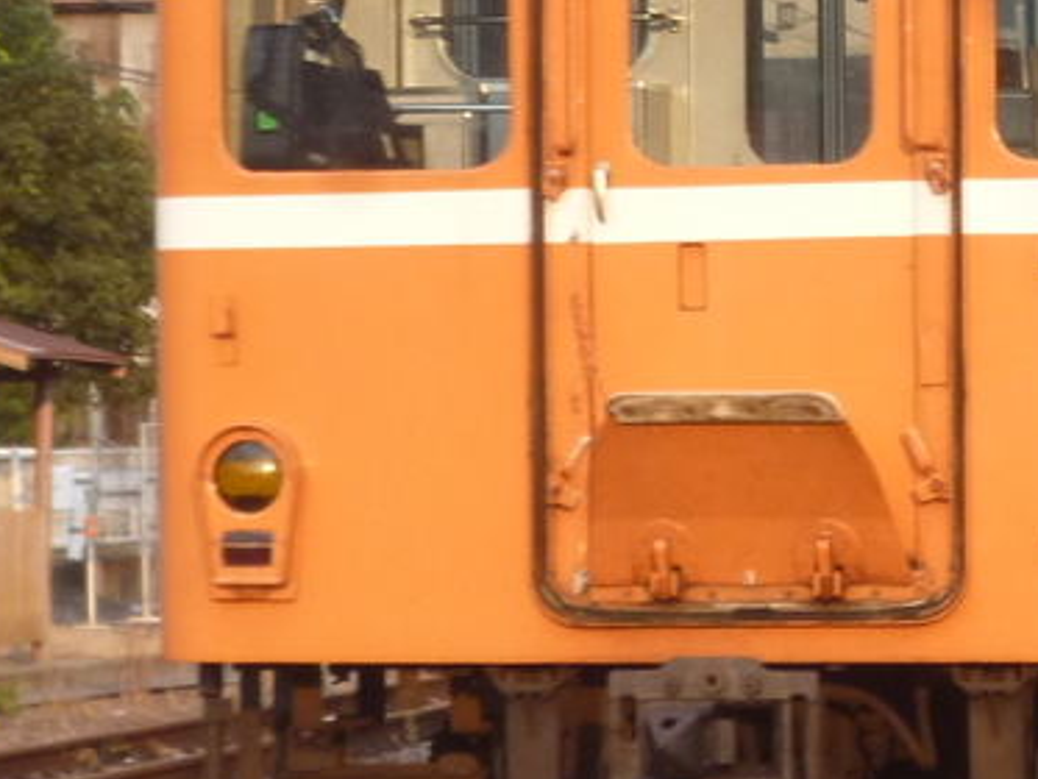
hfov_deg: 7.0
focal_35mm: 280
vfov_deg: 5.3
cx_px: 1144
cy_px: 175
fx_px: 8399
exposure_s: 1/100
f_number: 5.8
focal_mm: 15.5
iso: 200
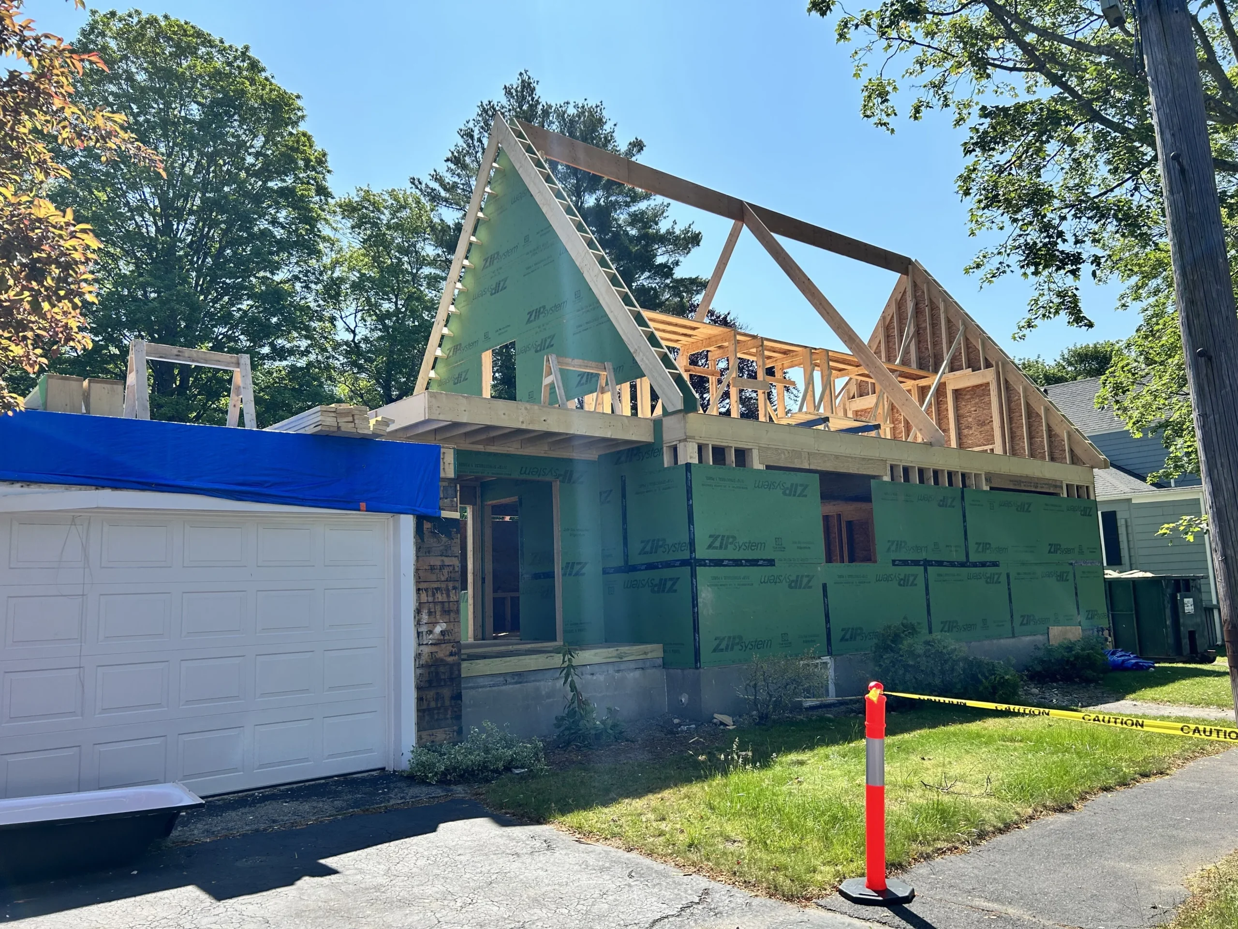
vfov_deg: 53.1
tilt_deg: +9.6
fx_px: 930
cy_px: 464
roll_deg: +2.5
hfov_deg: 67.3
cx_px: 619
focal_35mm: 26
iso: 50
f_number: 1.5
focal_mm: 5.7
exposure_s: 1/2299
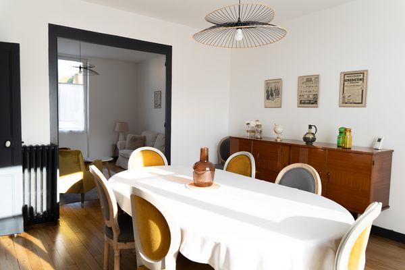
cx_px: 202
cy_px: 135
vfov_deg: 48.6
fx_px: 299
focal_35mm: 27
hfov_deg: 68.2
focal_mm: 26.6
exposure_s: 1/100
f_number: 3.5
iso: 160
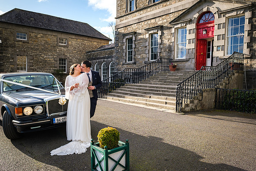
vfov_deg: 49.9
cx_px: 136
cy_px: 90
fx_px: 183
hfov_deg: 69.7
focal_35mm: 26
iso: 200
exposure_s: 1/500
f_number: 4
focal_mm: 16
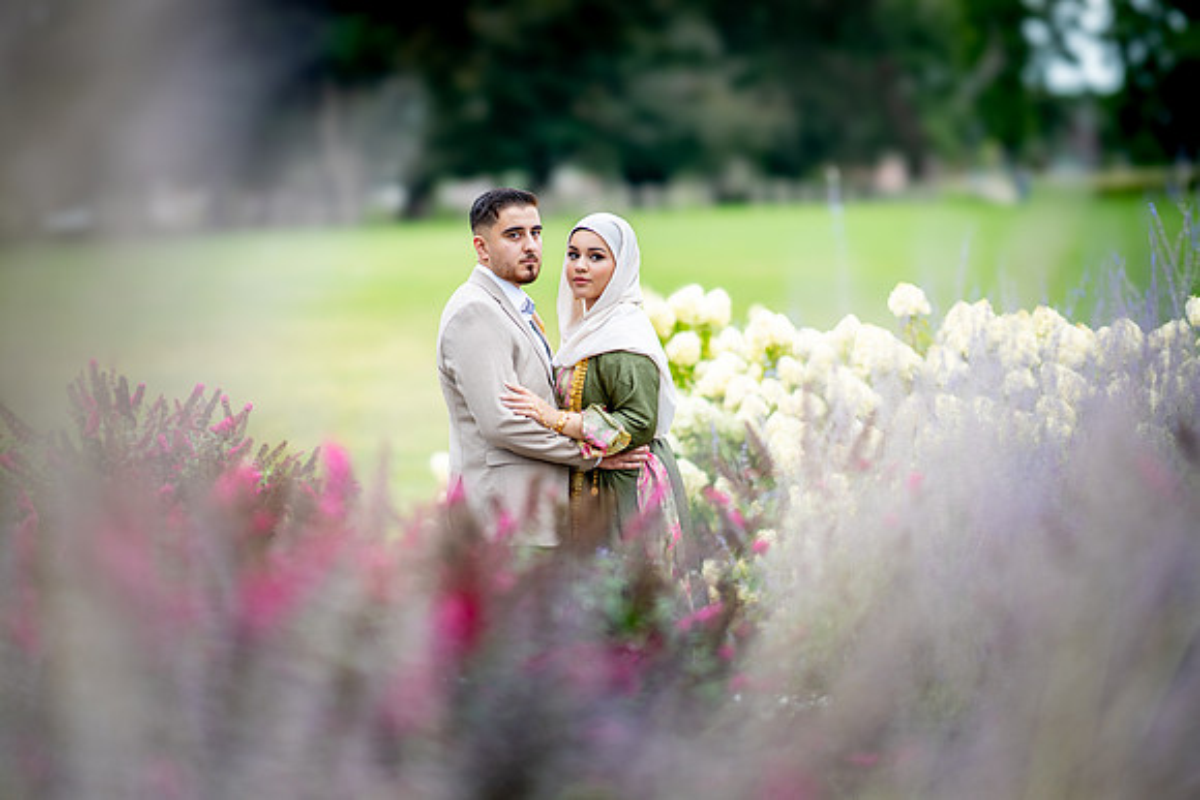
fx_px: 2834
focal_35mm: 85
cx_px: 600
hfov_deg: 23.9
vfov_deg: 16.1
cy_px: 400
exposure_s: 1/1250
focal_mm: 85
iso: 100
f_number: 1.4
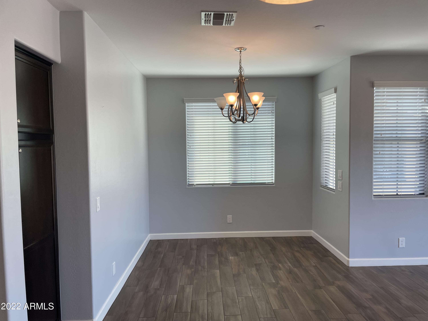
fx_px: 321
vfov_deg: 53.1
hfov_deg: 67.3
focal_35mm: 26
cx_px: 214
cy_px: 160
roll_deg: +0.9
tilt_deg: -3.5
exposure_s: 1/120
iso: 40
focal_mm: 4.2
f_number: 1.6
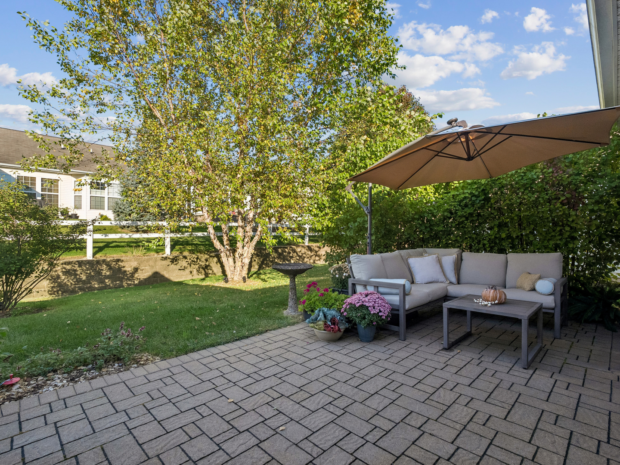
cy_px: 232
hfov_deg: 94.5
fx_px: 287
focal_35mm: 16
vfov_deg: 78.1
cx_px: 310
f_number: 8
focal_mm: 8
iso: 400
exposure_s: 1/250
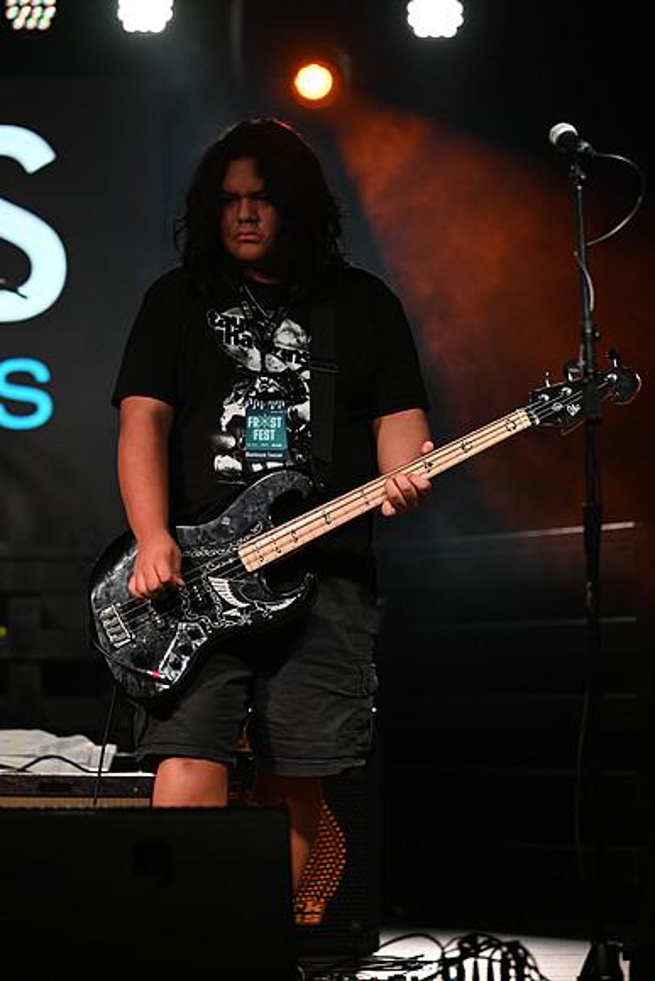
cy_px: 490
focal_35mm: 200
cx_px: 328
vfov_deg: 10.3
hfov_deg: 6.9
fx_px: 5455
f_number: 3.5
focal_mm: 200
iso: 1600
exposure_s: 1/400
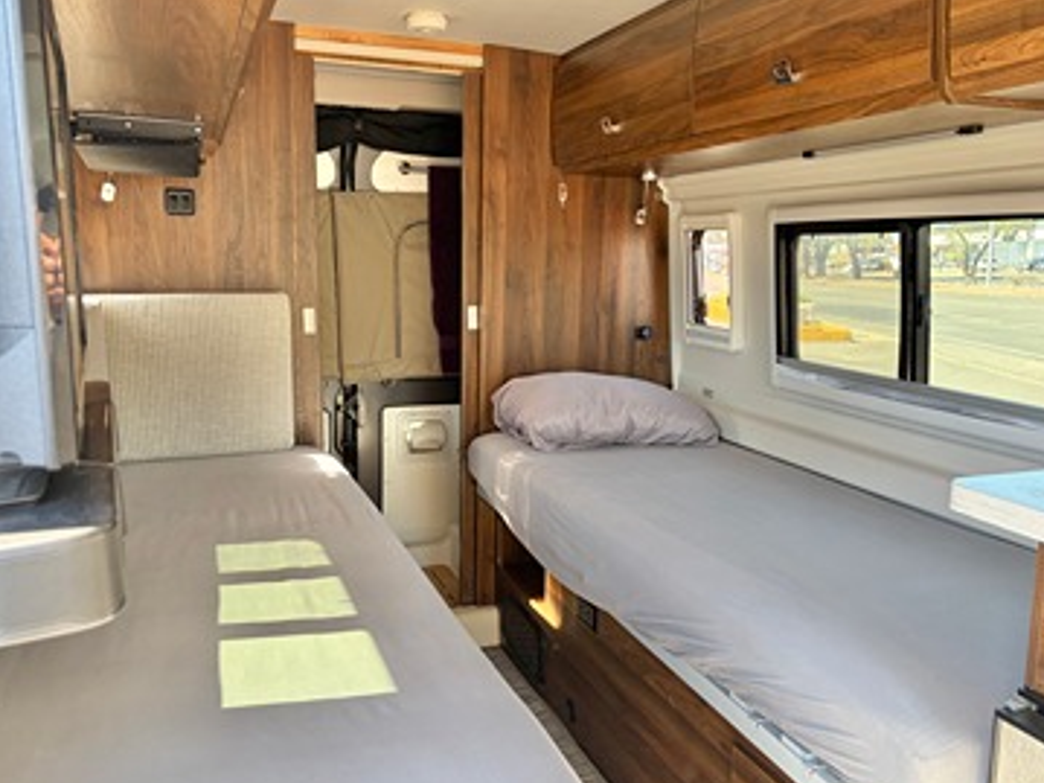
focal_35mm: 29
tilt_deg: -8.1
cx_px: 523
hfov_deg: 61.7
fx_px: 874
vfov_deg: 48.2
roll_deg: +2.2
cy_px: 375
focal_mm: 5.96
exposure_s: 1/121
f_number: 1.6
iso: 100
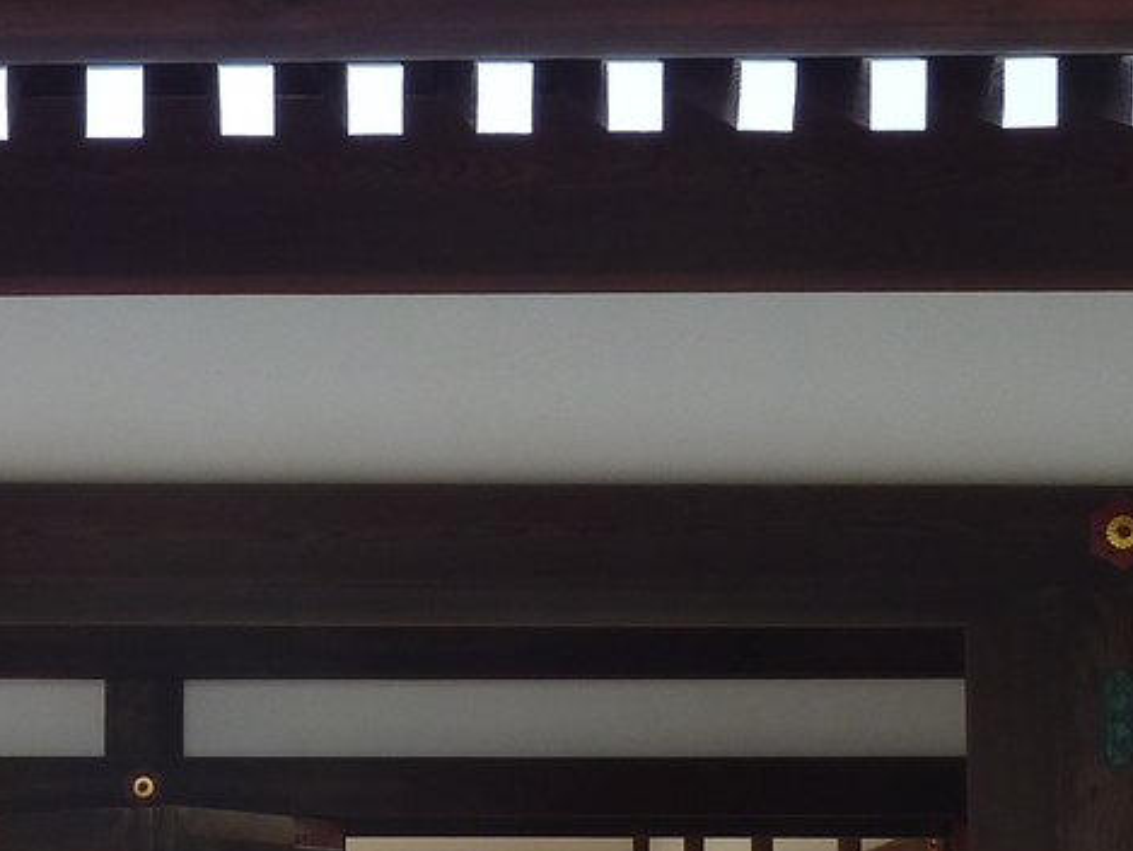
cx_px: 109
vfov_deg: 9.9
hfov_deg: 13.0
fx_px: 4911
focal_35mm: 150
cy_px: 675
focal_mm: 7.3
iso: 100
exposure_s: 1/30
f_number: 3.7
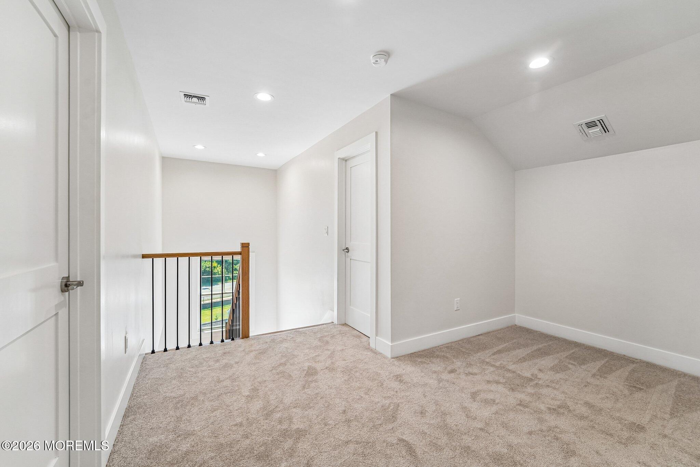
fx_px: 272
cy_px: 234
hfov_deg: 104.3
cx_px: 350
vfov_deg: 81.2
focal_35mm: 14
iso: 400
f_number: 8
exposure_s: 1/50
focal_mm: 14
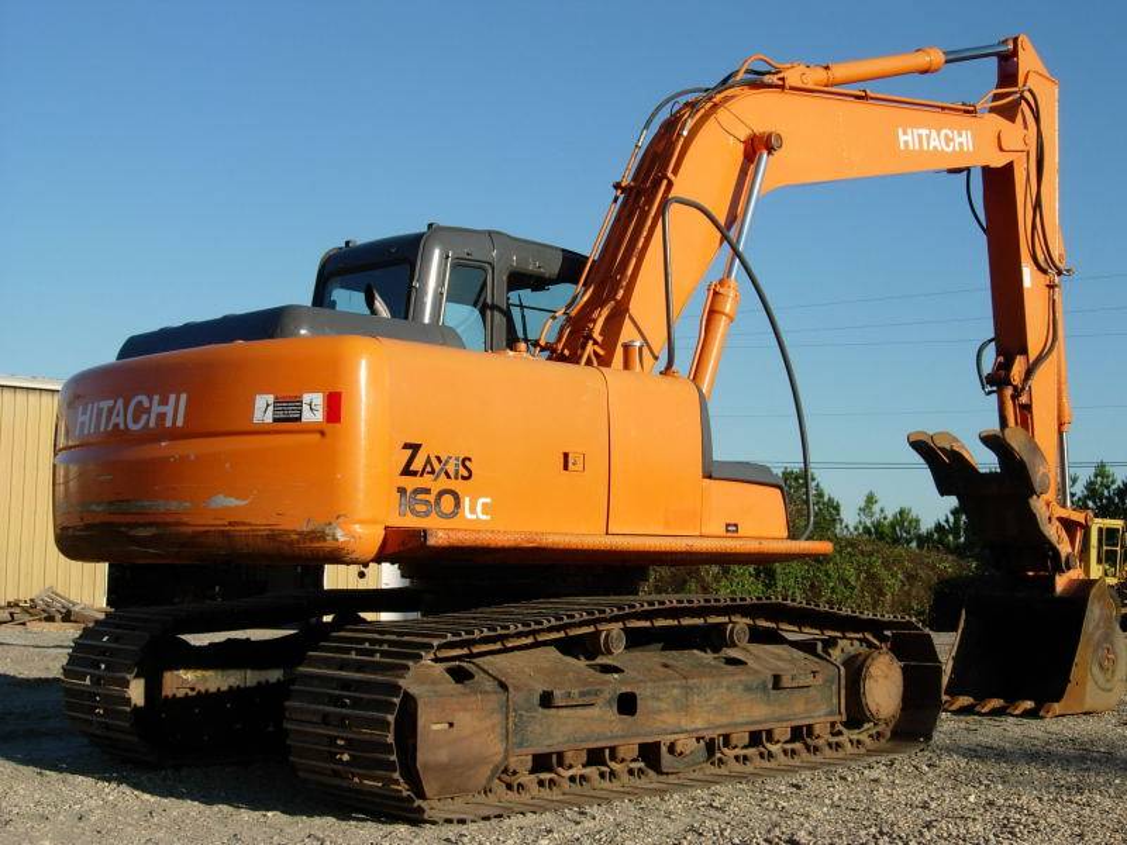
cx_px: 564
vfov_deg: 28.6
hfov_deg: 37.5
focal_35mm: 51
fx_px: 1660
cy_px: 422
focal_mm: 10.6
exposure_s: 1/592
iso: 79
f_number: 5.4
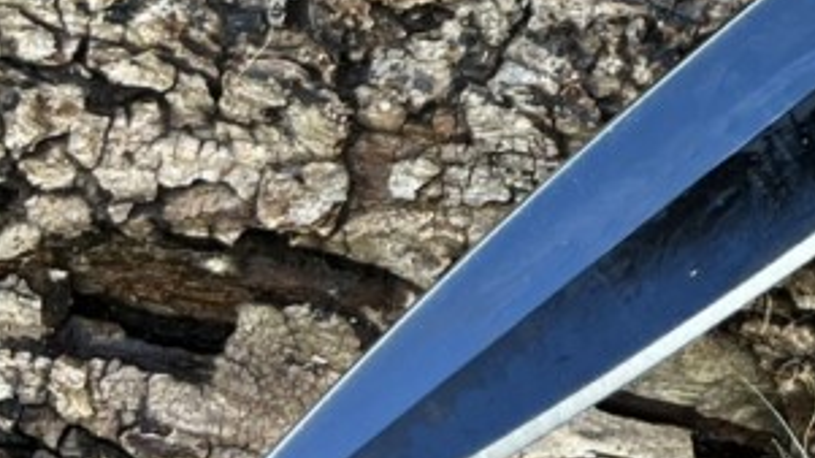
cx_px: 1443
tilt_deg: -50.3
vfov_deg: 10.0
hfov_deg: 16.2
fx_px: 2441
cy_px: -425
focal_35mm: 113
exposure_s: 1/134
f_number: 1.6
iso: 32
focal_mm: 5.1
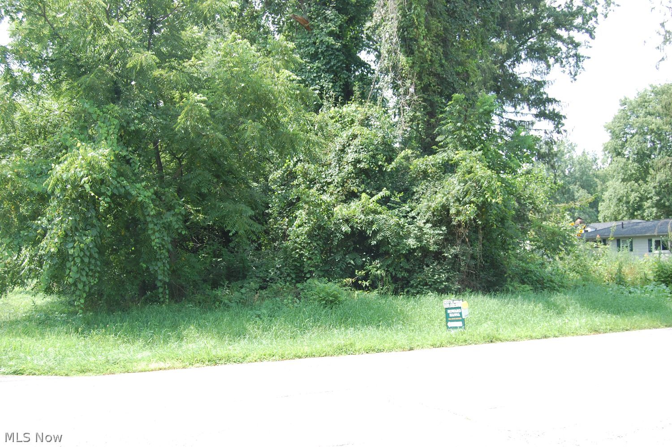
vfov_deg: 38.3
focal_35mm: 34
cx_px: 336
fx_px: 643
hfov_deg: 55.2
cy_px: 224
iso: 200
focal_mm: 23
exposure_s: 1/125
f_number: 5.6
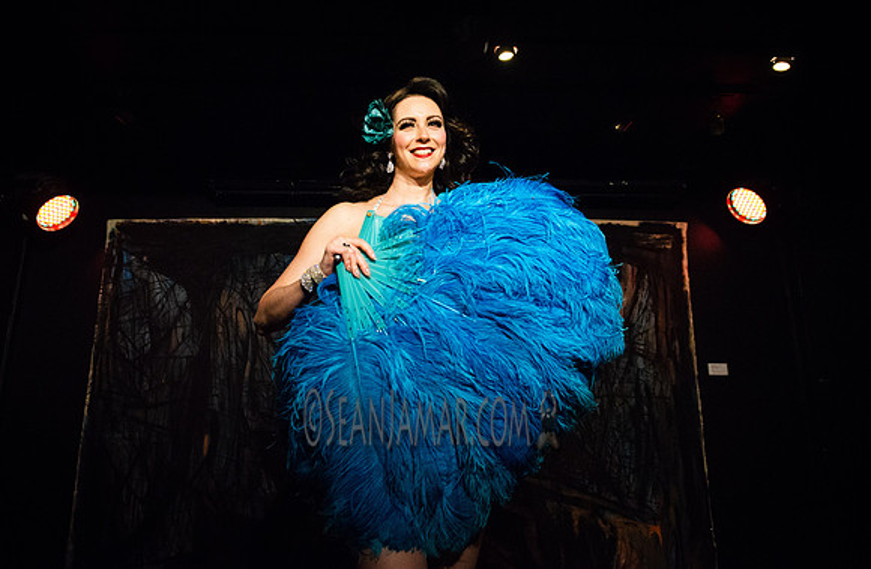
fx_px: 665
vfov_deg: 46.2
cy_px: 241
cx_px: 433
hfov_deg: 66.5
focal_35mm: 28
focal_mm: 24
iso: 5000
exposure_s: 1/500
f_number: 3.5
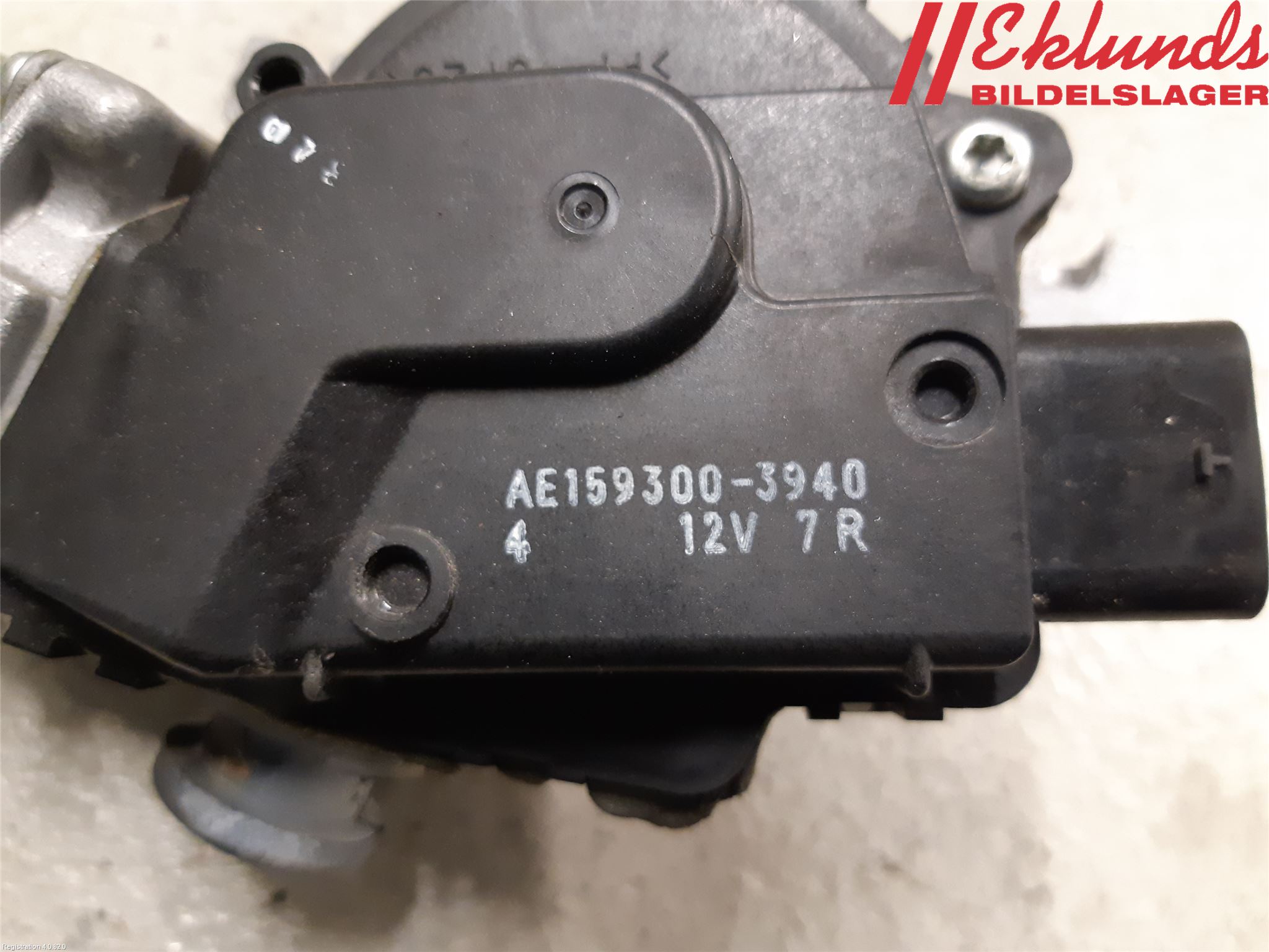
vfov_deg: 53.1
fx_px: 953
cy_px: 476
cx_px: 634
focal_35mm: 26
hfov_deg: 67.3
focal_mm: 3.93
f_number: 1.7
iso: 250
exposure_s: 1/33
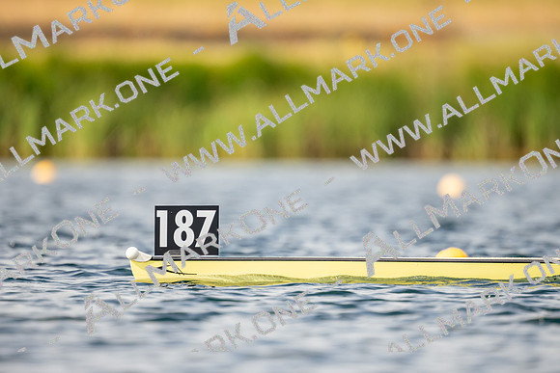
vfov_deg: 1.5
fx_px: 14003
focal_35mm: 900
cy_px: 186
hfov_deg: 2.3
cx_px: 280
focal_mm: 600
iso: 320
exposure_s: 1/2000
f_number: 4
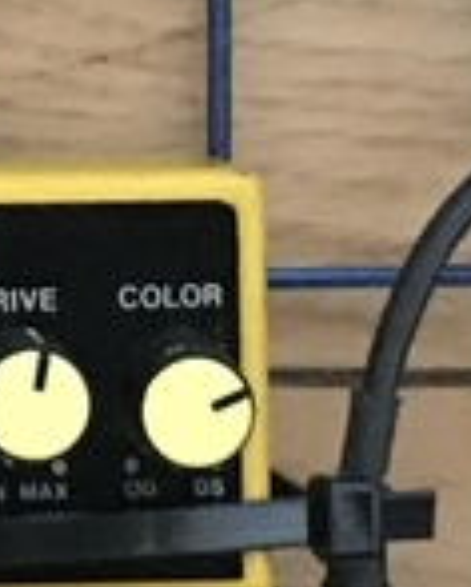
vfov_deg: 8.3
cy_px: 180
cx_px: -212
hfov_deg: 6.6
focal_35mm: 231
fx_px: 4017
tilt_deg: -89.5
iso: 320
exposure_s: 1/15
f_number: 2.2
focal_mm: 4.15
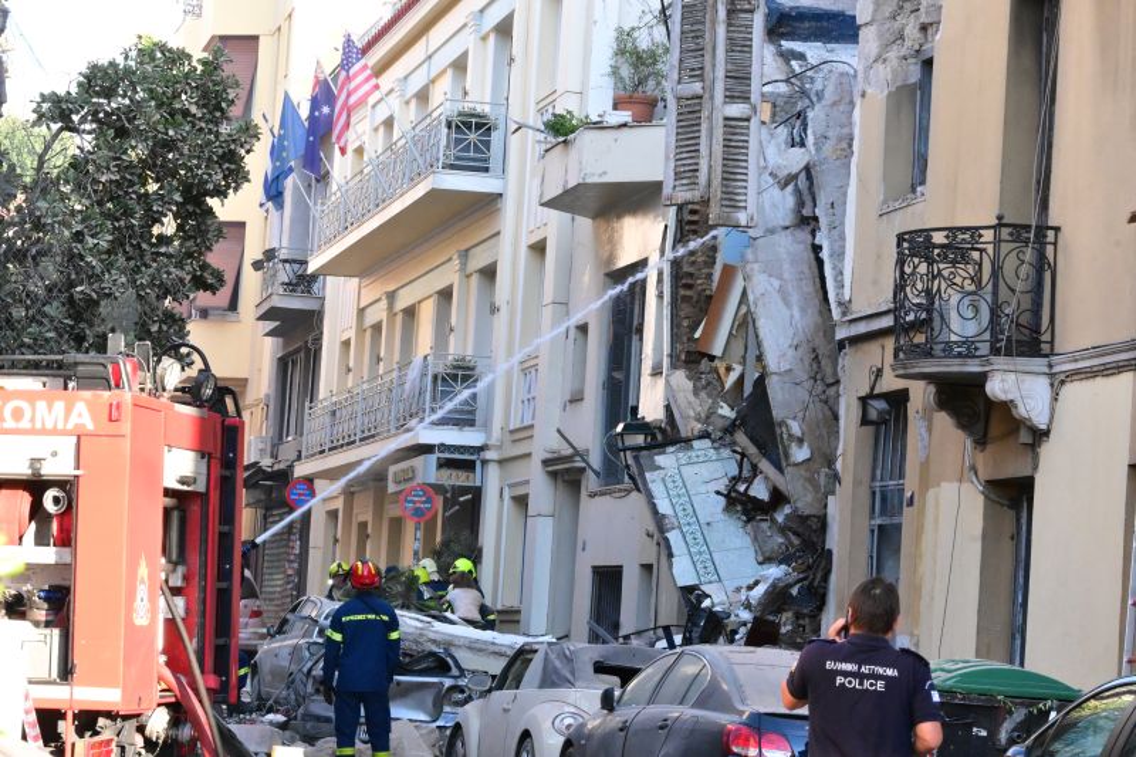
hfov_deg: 17.5
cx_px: 568
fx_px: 3691
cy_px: 378
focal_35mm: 117
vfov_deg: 11.7
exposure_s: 1/400
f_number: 16
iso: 6400
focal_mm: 78
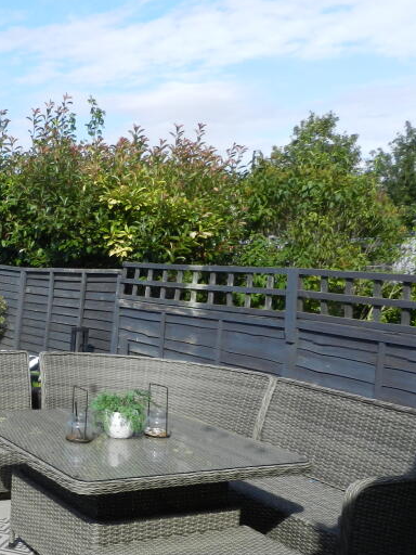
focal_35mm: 46
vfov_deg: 40.9
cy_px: 352
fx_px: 737
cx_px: -58
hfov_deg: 28.2
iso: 160
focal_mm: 4
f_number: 4
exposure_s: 1/800
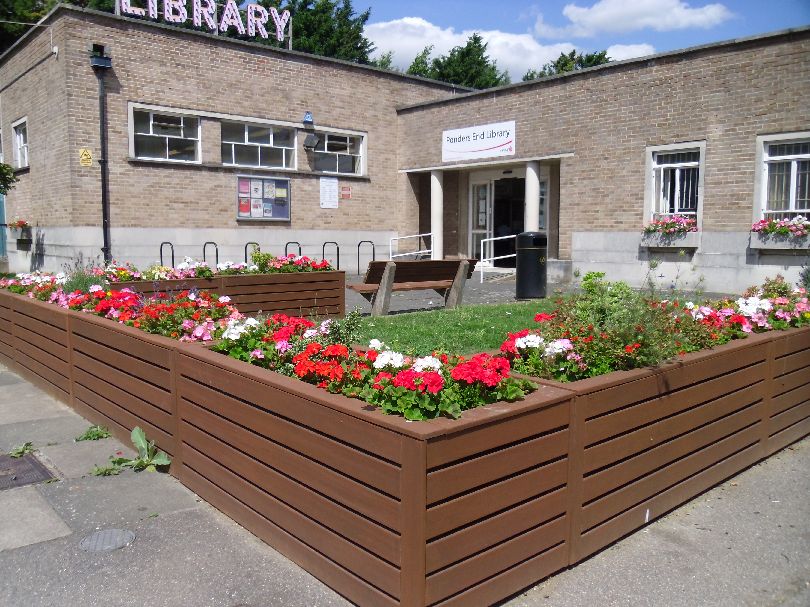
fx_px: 725
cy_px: 304
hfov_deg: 58.4
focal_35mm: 31
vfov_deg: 45.4
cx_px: 405
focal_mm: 5.6
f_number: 9.5
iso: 80
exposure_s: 1/152
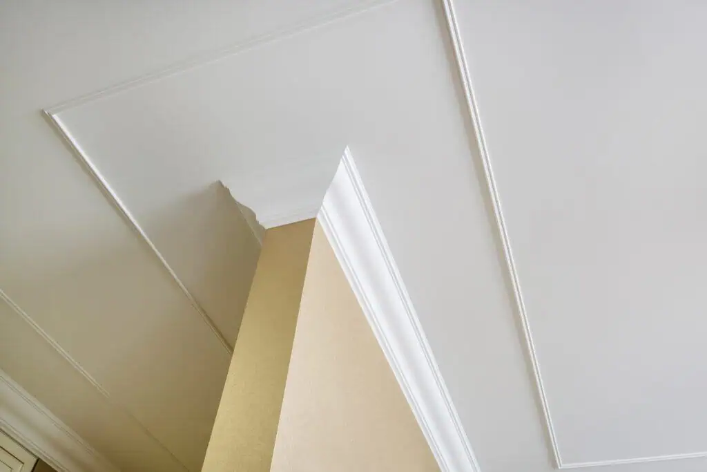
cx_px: 354
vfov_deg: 43.6
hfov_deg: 61.9
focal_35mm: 30
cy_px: 236
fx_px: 589
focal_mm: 20
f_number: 11
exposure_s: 1/5
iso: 200
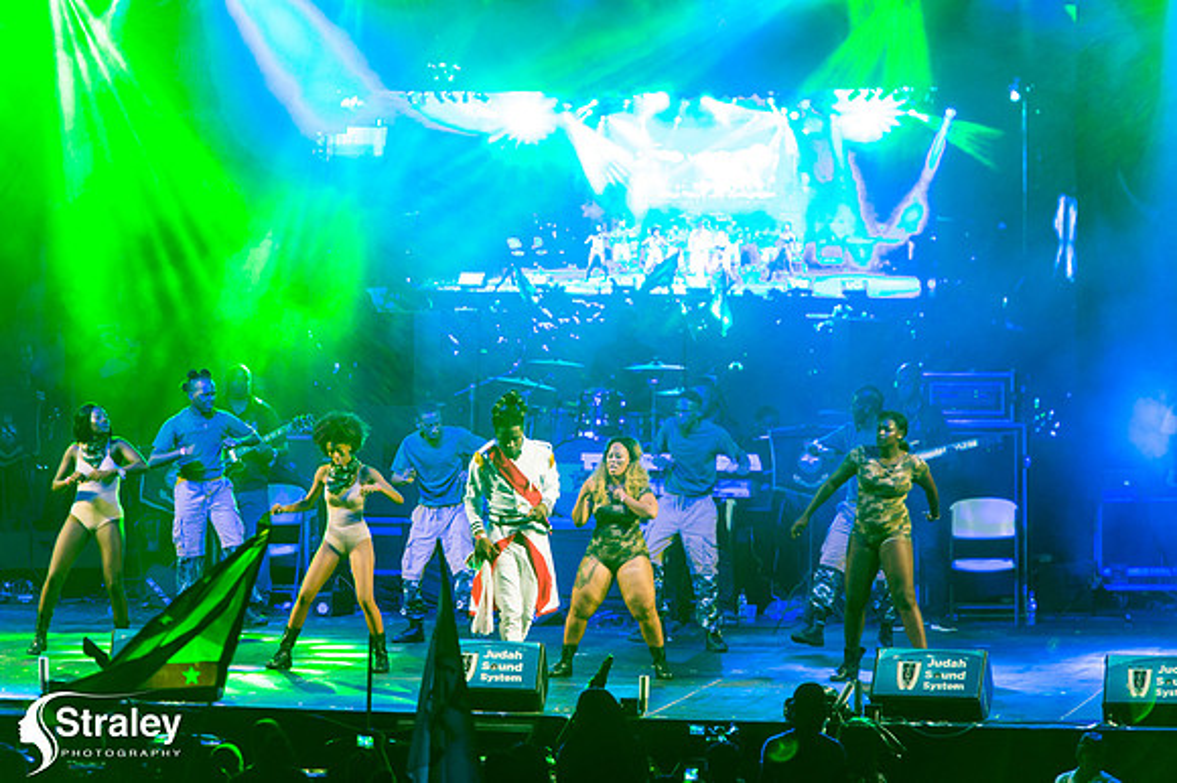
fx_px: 8495
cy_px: 392
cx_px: 588
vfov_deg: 5.3
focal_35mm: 260
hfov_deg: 7.9
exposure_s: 1/200
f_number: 5.6
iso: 2500
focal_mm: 260
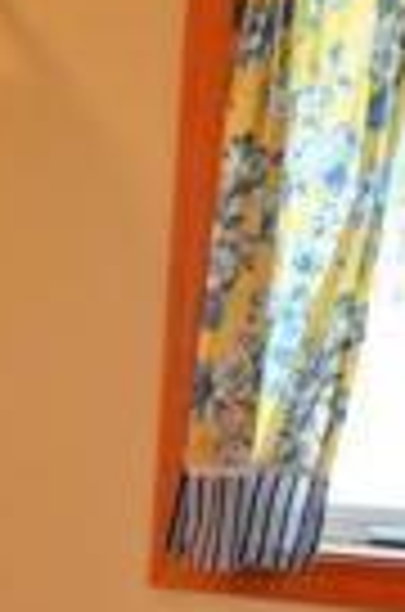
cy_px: 731
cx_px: -173
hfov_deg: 13.6
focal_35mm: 95
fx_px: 1611
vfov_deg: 20.2
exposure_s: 1/60
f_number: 3.5
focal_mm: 18
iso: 640
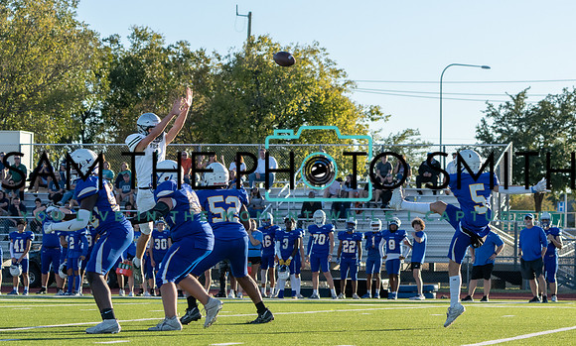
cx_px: 430
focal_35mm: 165
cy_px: 206
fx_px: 2565
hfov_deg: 12.8
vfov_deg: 7.7
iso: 500
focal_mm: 100
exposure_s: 1/1250
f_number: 5.6
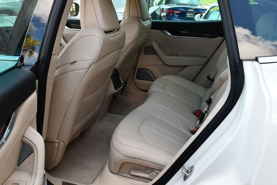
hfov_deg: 53.1
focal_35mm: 36
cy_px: 92
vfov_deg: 36.9
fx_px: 277
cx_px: 138
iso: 400
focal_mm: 18
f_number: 5
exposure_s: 1/250
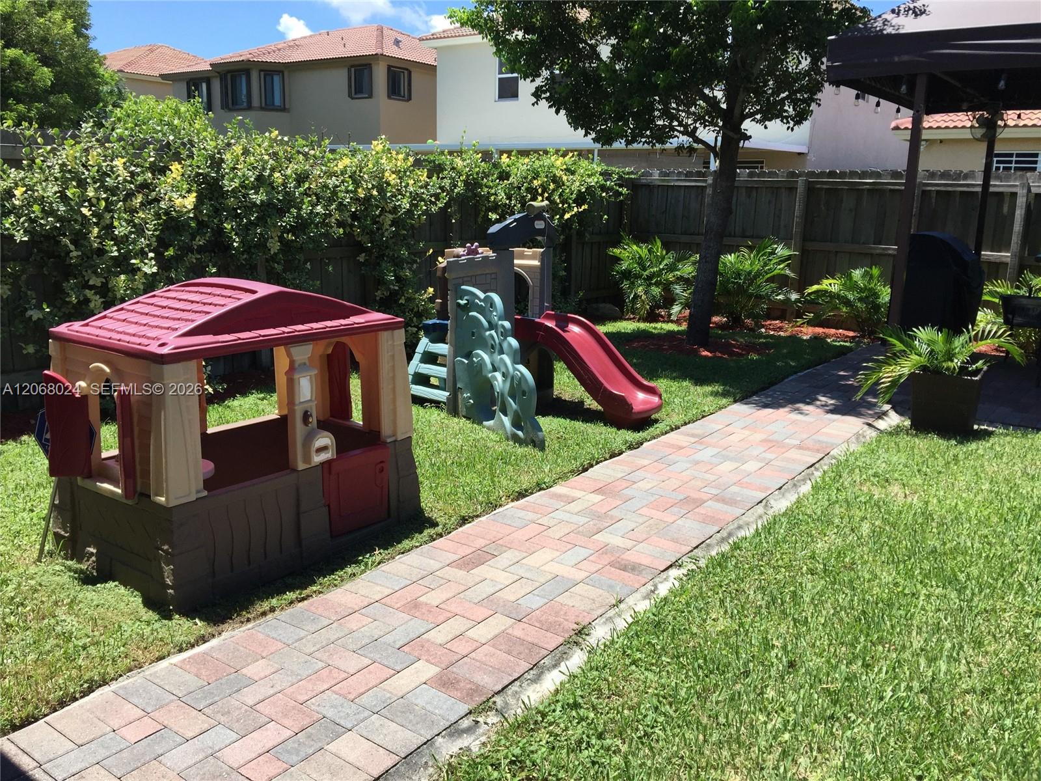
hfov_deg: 61.7
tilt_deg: -11.8
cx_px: 520
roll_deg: -2.1
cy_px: 390
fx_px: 872
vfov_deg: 48.2
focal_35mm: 29
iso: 32
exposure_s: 1/1276
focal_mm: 4.15
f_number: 2.2
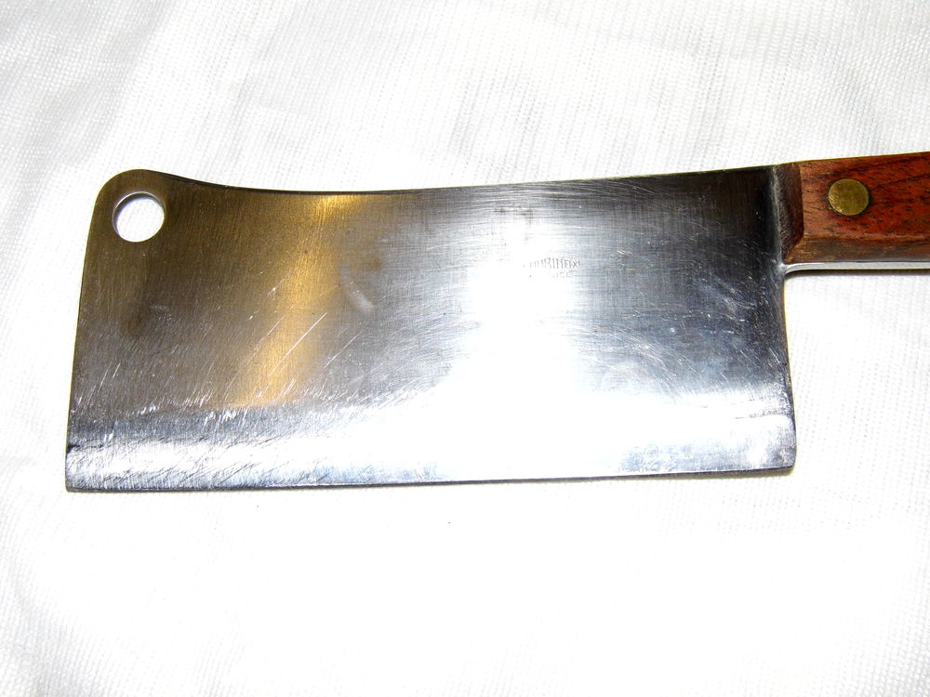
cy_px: 348
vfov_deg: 33.6
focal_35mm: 43
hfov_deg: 43.9
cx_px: 465
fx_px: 1155
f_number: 3.5
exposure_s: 1/60
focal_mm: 7.7
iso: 100
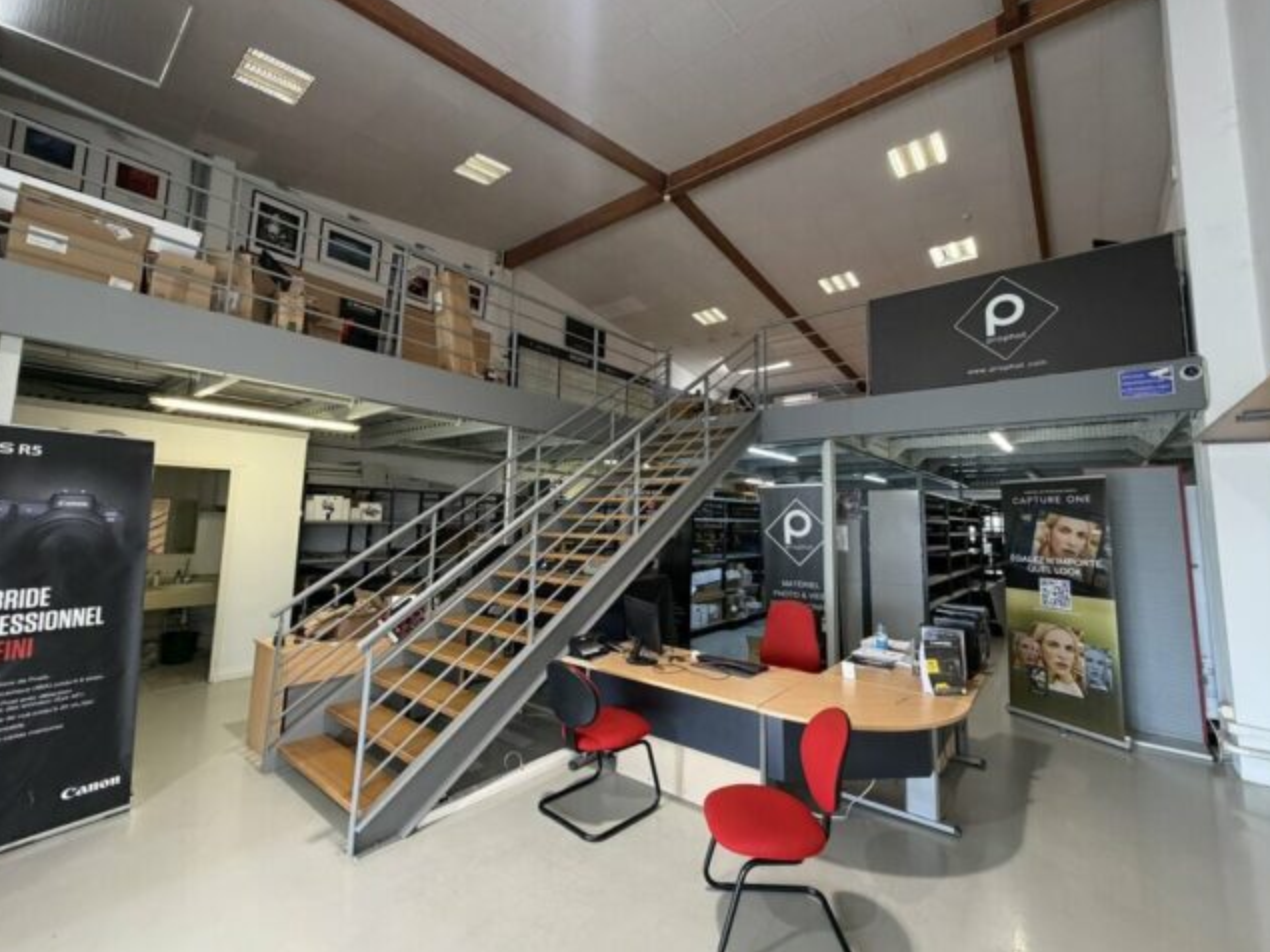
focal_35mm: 15
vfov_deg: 81.7
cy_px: 456
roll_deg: -0.2
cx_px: 634
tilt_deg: +7.4
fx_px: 550
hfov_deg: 98.2
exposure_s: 1/100
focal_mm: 2.22
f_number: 2.2
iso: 320
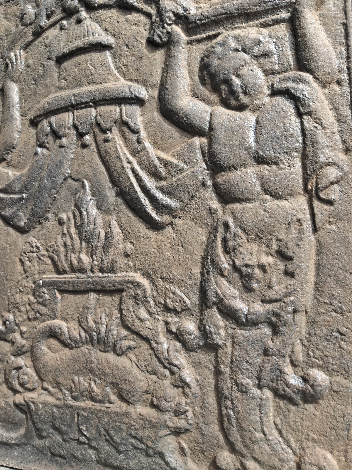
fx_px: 353
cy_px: 235
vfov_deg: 67.3
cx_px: 176
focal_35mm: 26
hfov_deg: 53.1
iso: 40
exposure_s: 1/341
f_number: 1.7
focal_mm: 3.93
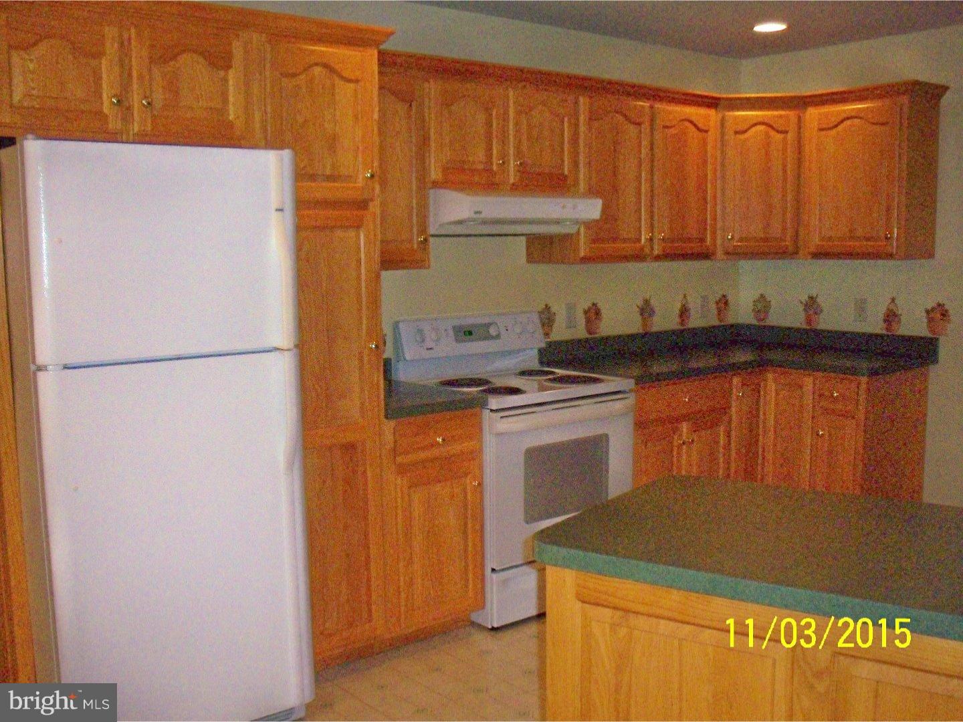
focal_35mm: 38
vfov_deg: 37.7
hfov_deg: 49.0
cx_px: 482
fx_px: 1057
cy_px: 361
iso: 200
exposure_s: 1/250
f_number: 3.5
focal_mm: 6.3
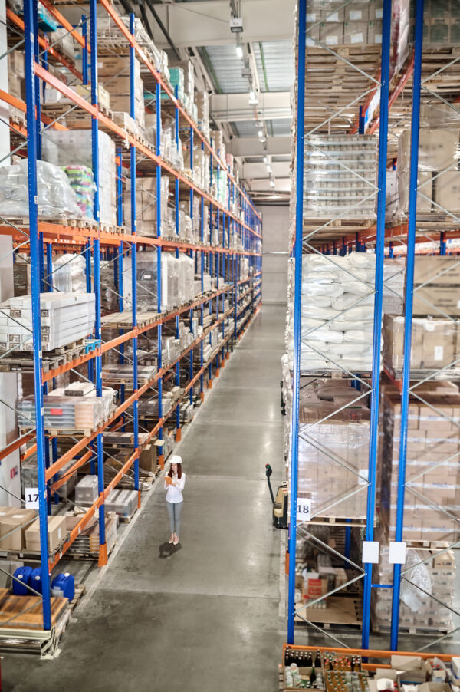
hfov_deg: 37.8
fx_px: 672
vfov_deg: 54.5
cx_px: 230
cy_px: 346
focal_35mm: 35
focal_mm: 35
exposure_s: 1/100
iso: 800
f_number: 2
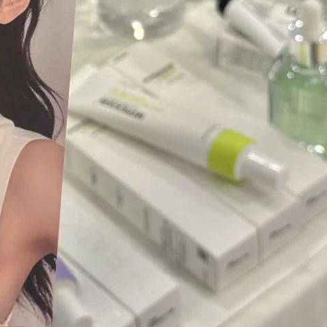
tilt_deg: -36.6
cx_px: 39
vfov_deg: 13.3
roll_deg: +5.9
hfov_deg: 13.4
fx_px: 1379
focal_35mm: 129
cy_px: 3
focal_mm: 6.76
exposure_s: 1/50
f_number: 1.78
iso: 160
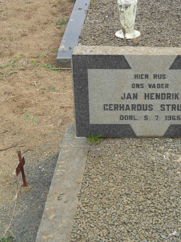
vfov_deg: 27.8
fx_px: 488
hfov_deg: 20.8
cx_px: 146
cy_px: 121
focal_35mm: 70
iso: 100
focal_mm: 9.3
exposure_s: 1/180
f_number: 5
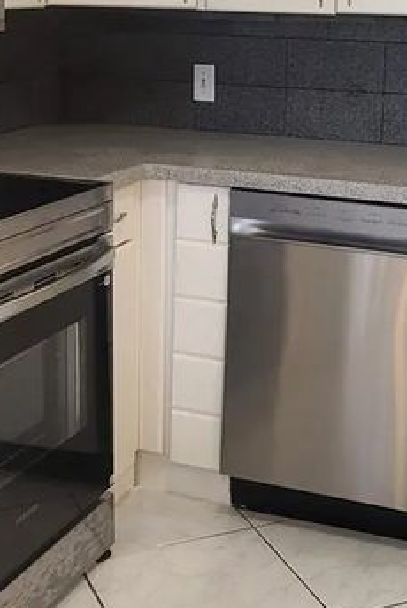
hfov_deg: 20.2
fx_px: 1134
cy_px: 128
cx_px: 299
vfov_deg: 29.4
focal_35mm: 67
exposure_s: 1/120
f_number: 1.8
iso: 320
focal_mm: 5.4
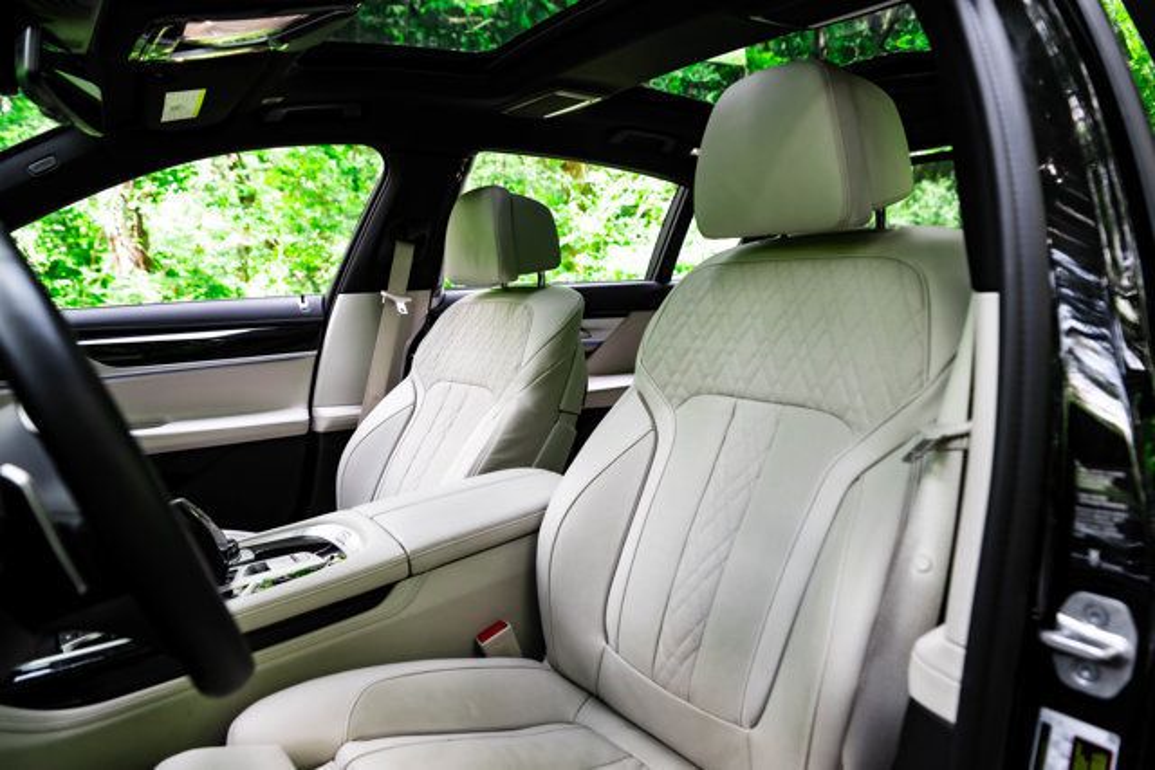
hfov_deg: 73.7
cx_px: 578
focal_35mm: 24
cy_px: 385
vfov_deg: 53.2
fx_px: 770
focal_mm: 24
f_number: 4
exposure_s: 1/250
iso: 800
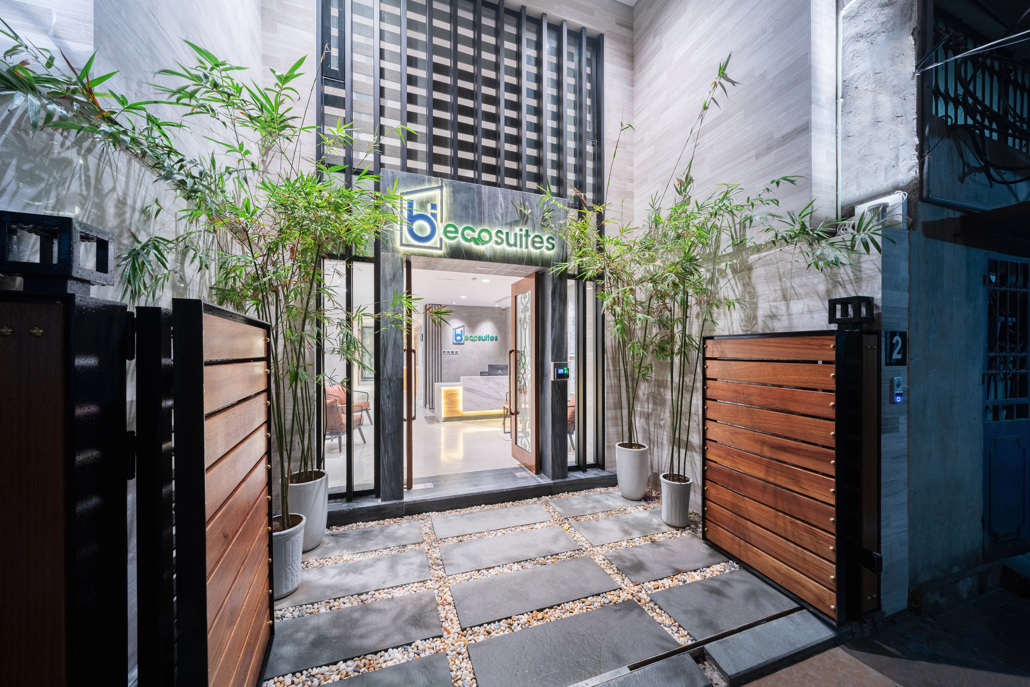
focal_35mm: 12
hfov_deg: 112.6
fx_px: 343
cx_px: 515
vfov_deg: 90.0
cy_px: 344
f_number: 8
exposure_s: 1/5
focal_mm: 12
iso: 100
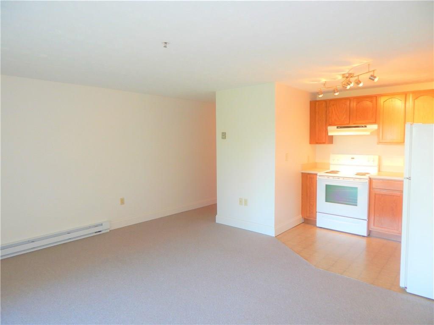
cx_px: 217
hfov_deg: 73.9
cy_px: 162
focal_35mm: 23
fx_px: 288
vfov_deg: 58.9
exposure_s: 1/30
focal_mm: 4
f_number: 3
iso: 200
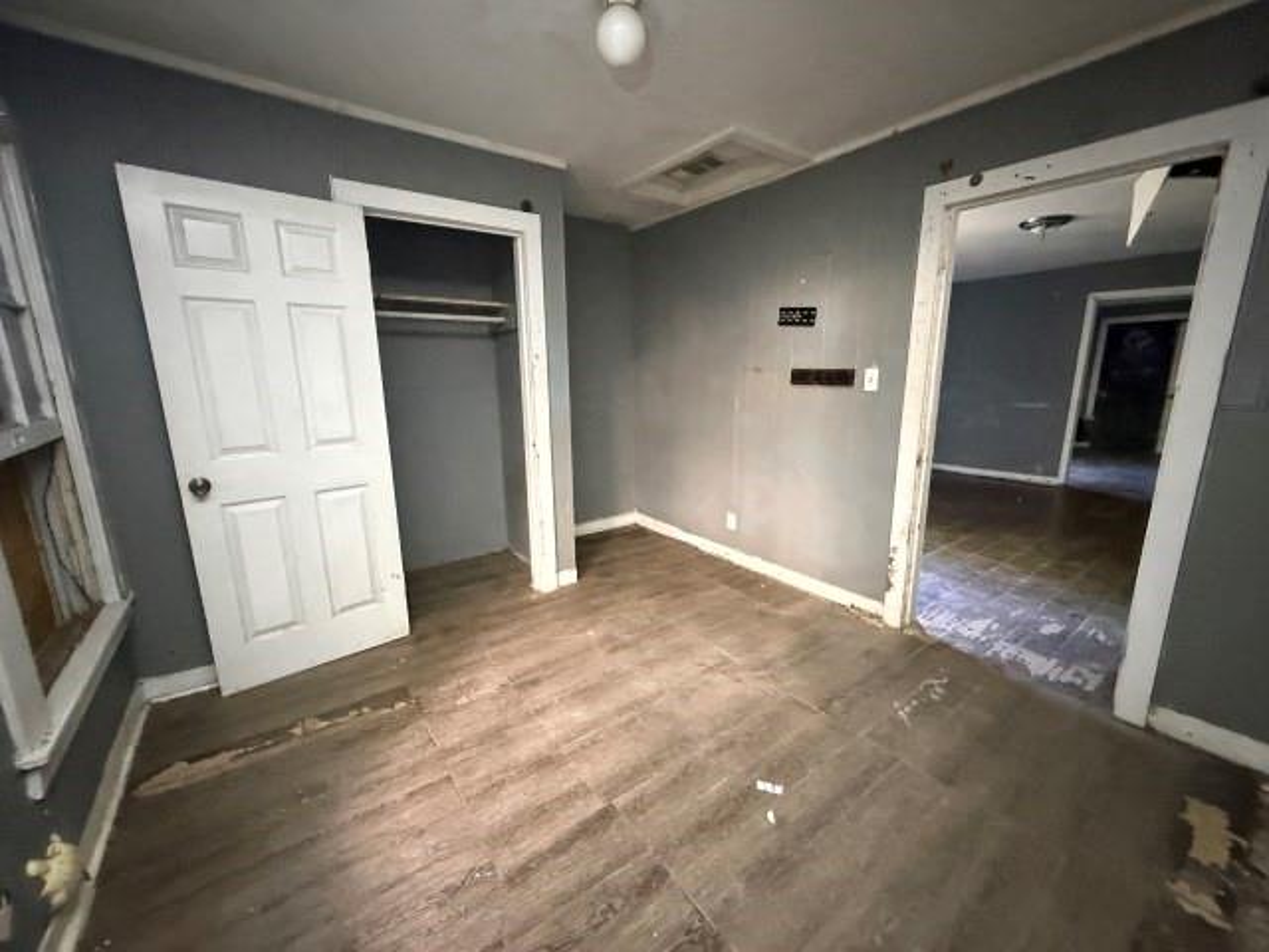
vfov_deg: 85.7
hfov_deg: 102.1
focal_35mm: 14
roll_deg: +0.3
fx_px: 513
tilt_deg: -11.1
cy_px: 476
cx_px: 634
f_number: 2.2
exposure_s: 1/53
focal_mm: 2.22
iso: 1250
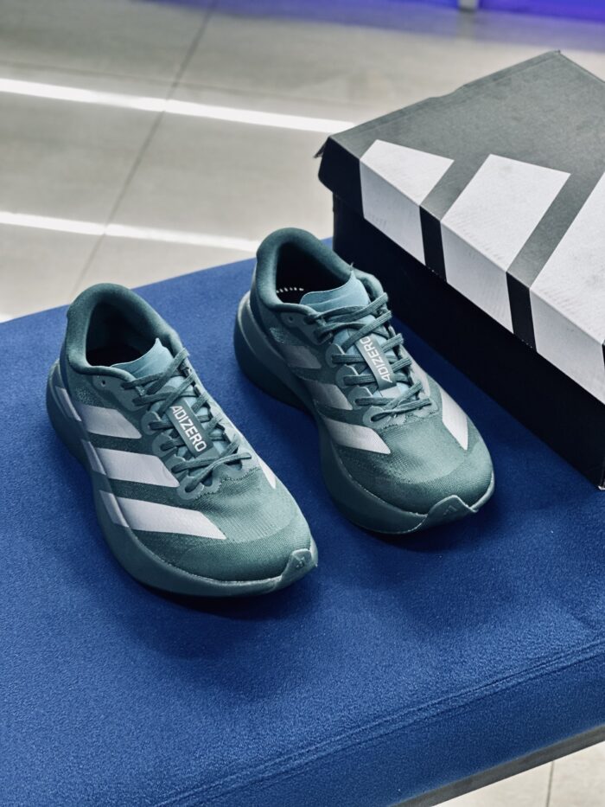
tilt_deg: -39.1
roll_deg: -1.8
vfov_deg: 25.3
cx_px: 302
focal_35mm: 77
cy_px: 404
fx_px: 1794
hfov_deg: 19.1
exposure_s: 1/33
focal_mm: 9
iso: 125
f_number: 2.8
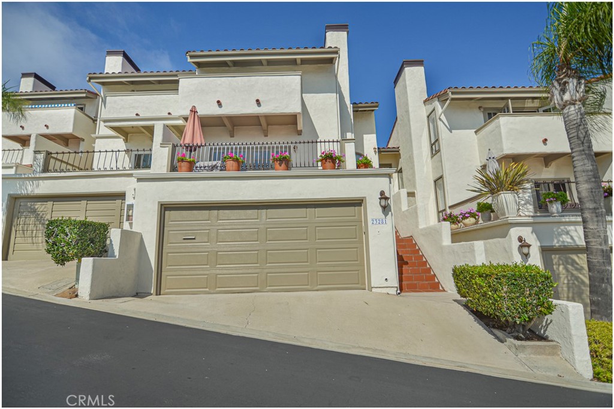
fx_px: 281
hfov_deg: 95.0
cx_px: 307
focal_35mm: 16
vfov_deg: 72.1
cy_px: 204
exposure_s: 1/800
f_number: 2.8
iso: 100
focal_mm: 11
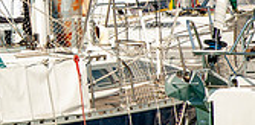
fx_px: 4911
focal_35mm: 748
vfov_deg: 1.5
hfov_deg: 3.0
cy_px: -8
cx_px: -180
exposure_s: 1/400
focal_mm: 200
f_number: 10
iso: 200
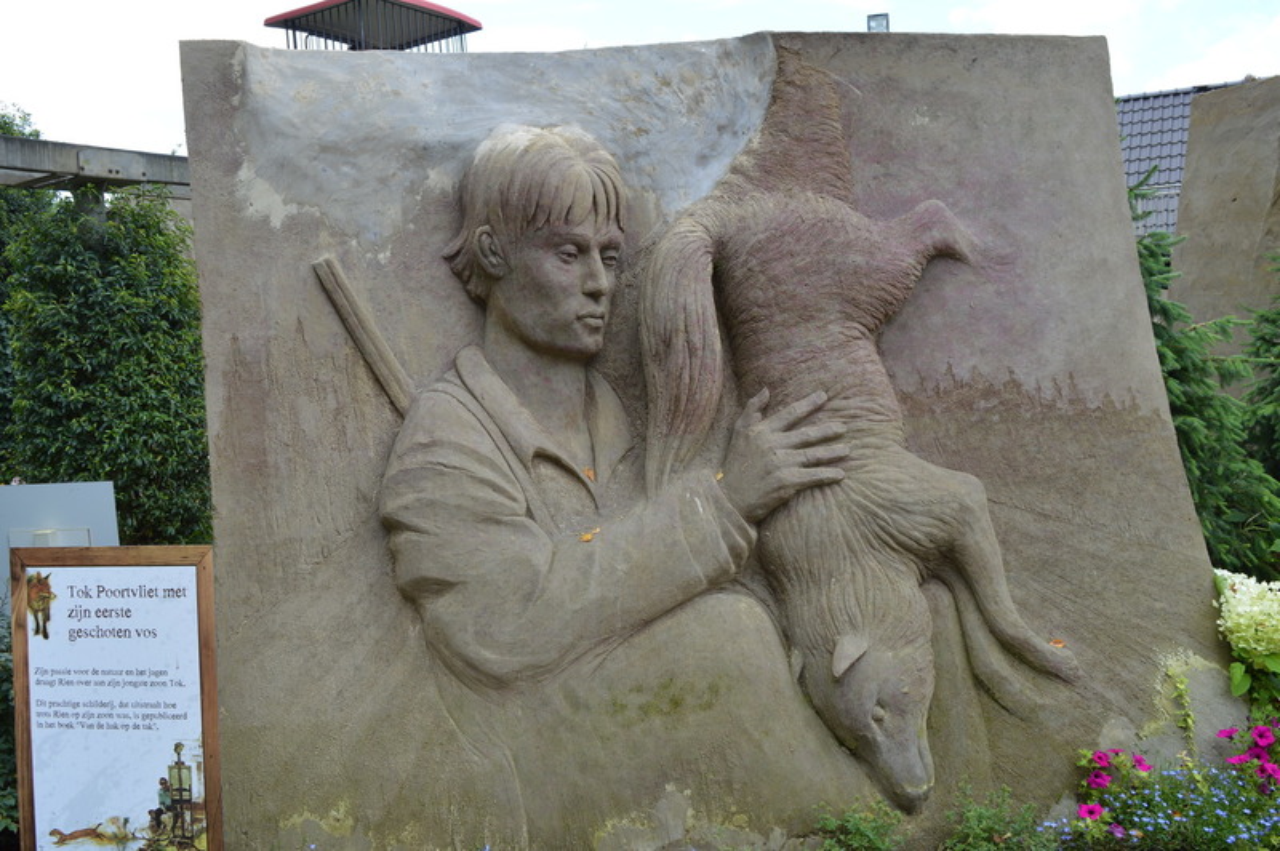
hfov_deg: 59.5
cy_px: 426
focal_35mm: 32
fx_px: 1119
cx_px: 640
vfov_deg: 41.6
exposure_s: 1/125
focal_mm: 21
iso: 140
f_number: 8
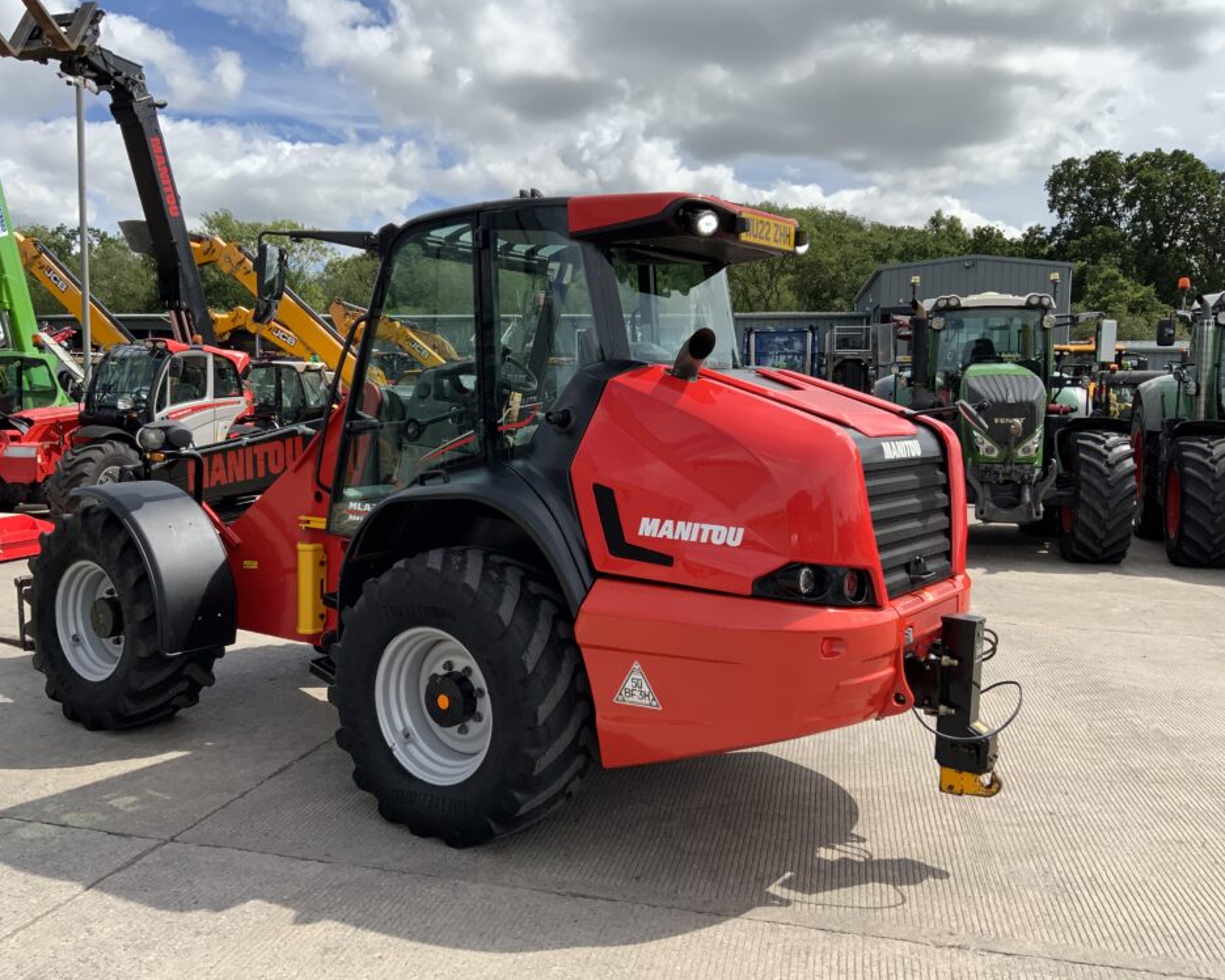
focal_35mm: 31
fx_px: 1124
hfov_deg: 57.1
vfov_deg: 47.1
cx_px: 556
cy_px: 498
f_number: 1.8
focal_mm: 3
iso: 16
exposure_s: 1/1675
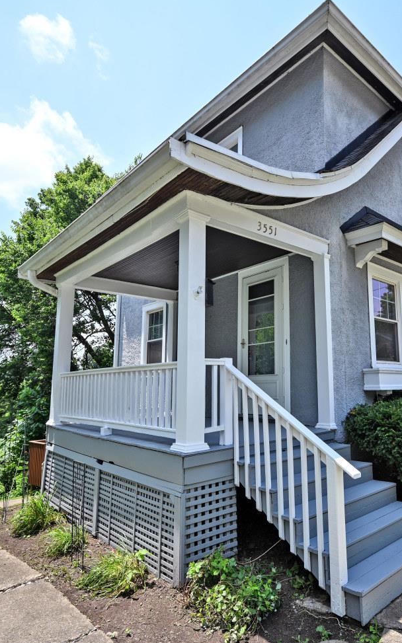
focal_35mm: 22
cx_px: 282
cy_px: 326
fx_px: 386
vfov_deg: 79.6
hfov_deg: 53.4
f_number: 5.6
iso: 100
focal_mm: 14
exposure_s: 1/250
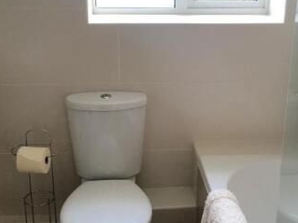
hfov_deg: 36.2
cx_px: 157
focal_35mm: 53
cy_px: 104
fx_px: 456
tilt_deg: -17.0
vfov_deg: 27.5
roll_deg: -0.8
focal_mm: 4.15
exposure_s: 1/33
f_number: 2.2
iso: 64
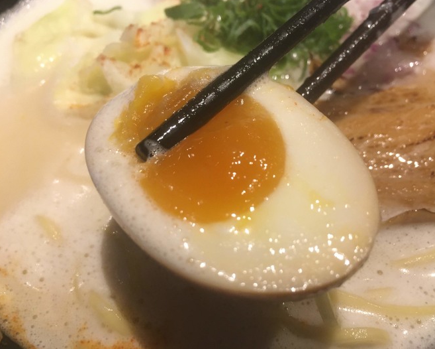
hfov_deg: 57.1
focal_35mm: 31
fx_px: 399
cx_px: 236
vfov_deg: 47.1
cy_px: 171
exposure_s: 1/30
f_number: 2.2
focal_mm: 4.15
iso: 100
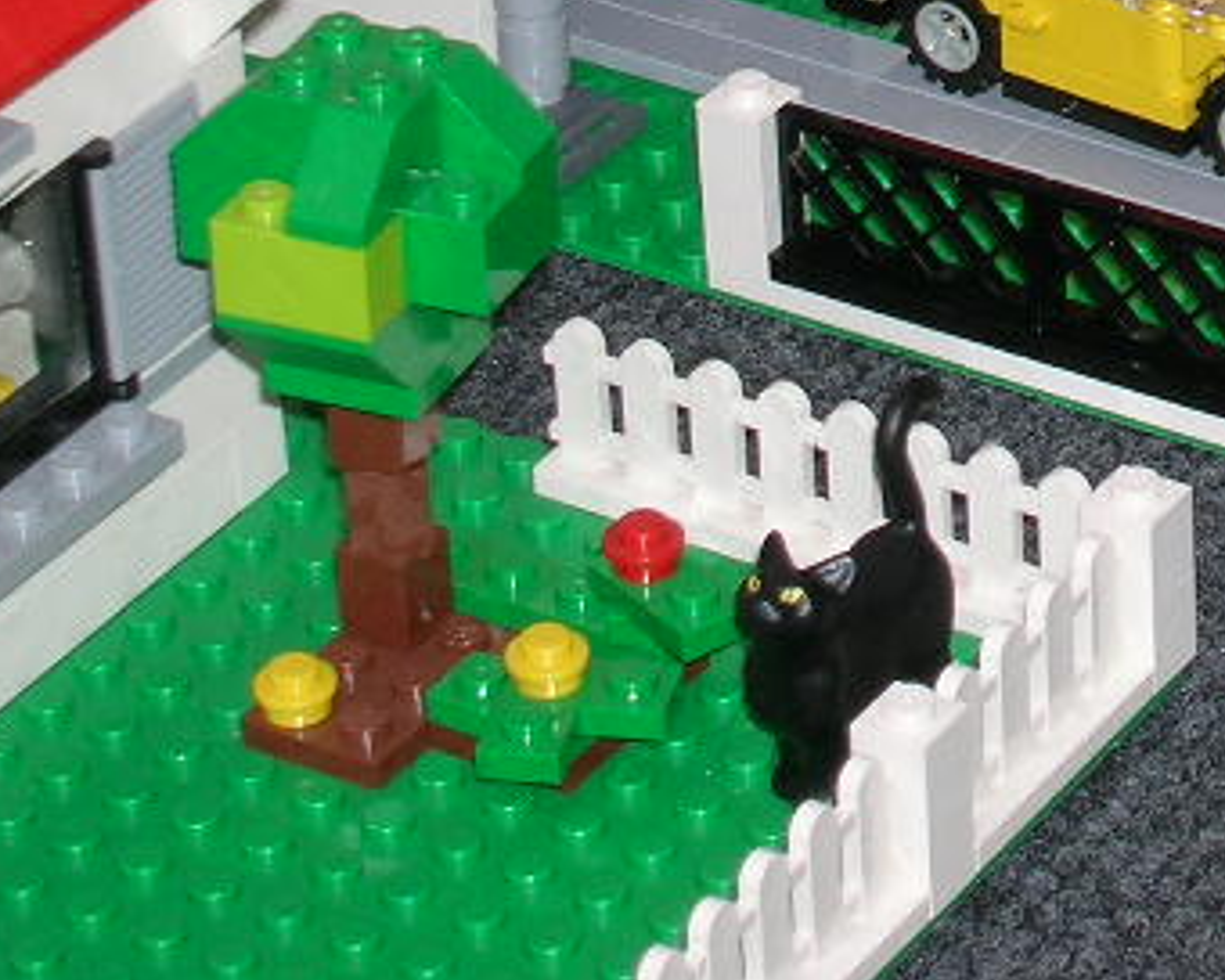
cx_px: 1513
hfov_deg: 9.8
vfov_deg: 7.9
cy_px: -335
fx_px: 7034
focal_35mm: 194
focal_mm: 11
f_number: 3.8
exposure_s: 1/60.1
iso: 50
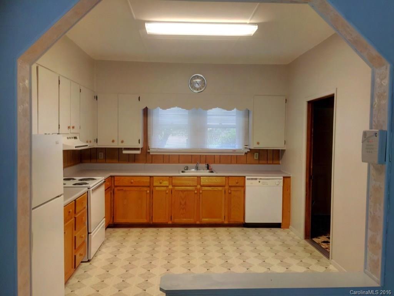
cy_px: 148
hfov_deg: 61.7
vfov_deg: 48.2
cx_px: 197
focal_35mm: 29
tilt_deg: -1.5
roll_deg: -1.7
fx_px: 330
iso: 64
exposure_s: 1/30
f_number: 2.2
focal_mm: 4.15
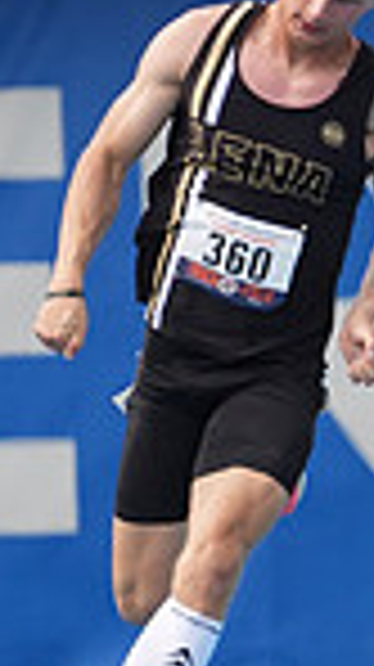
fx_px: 40147
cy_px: 196
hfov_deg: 0.5
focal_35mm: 2272
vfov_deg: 1.0
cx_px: 1248
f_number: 6.3
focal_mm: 553
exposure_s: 1/1000
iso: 500
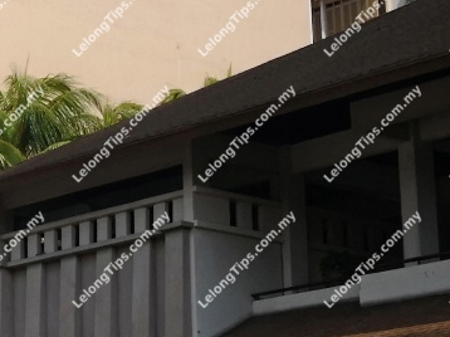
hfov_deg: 12.5
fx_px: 1884
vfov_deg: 10.2
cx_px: -341
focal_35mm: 145
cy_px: 86
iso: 50
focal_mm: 3.95
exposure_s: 1/3676
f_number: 1.6
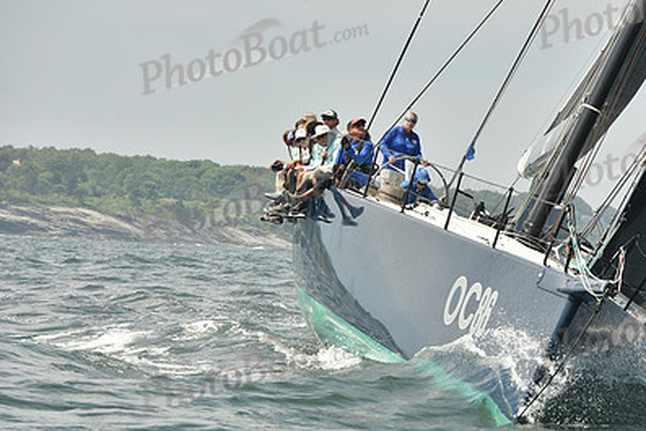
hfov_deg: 7.6
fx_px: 4846
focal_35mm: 270
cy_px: 264
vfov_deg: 5.1
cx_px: 454
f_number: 9
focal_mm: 185
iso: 250
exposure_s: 1/800
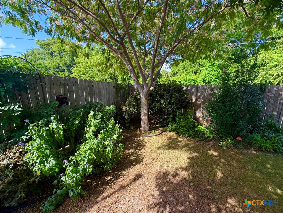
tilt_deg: -11.4
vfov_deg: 85.7
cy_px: 106
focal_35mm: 14
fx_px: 114
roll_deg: +1.1
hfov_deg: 102.1
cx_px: 142
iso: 50
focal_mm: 2.22
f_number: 2.2
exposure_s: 1/275
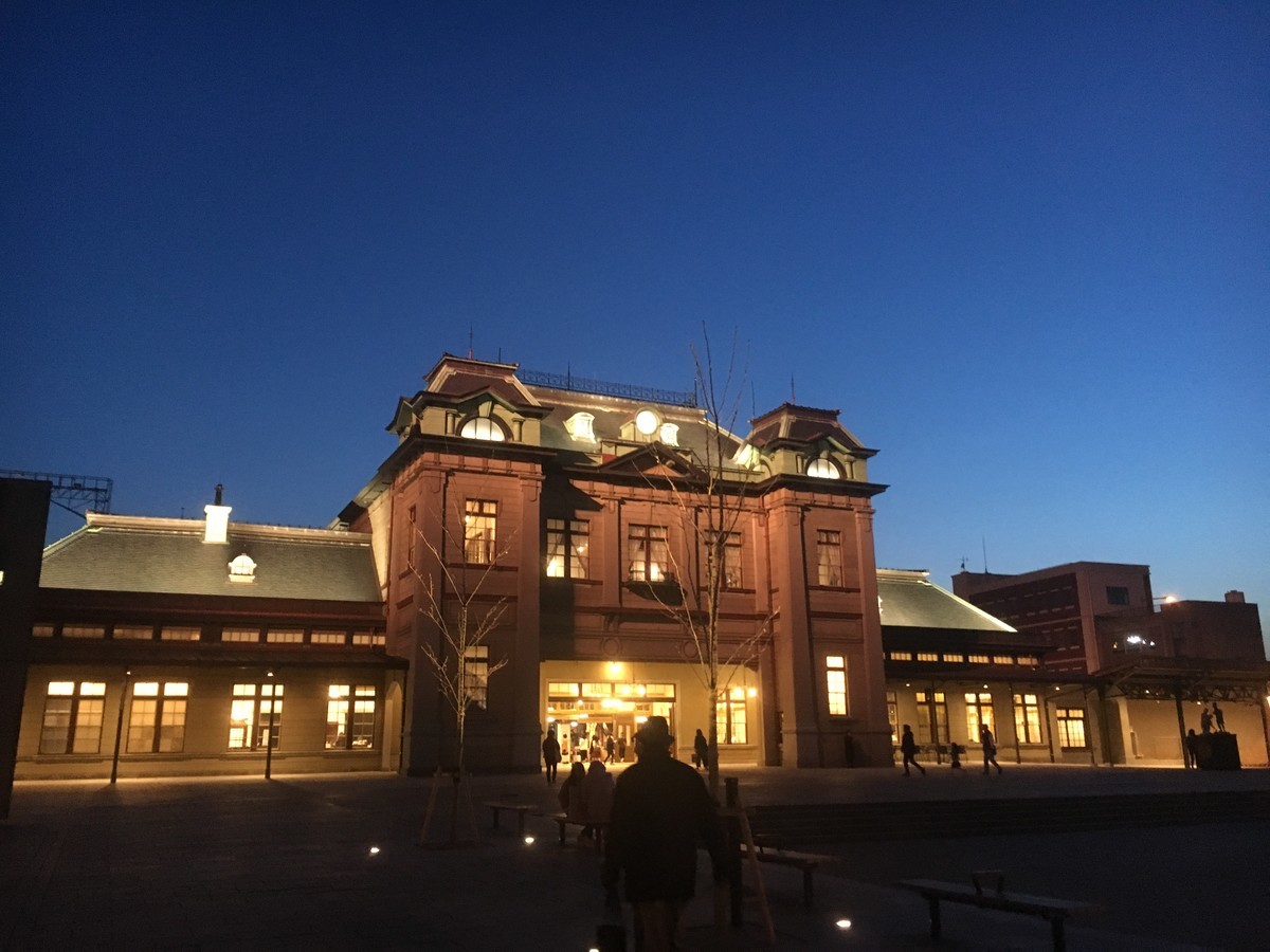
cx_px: 635
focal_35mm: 29
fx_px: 1064
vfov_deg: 48.2
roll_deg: +1.6
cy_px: 476
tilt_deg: +14.7
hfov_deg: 61.7
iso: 200
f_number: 2.2
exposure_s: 1/15
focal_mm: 4.15
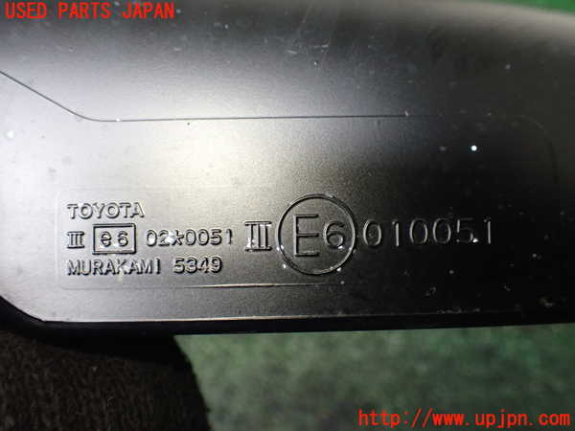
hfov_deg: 60.0
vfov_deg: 46.8
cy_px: 216
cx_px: 288
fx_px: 498
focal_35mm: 30
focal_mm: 5.4
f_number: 2.3
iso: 400
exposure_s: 1/125
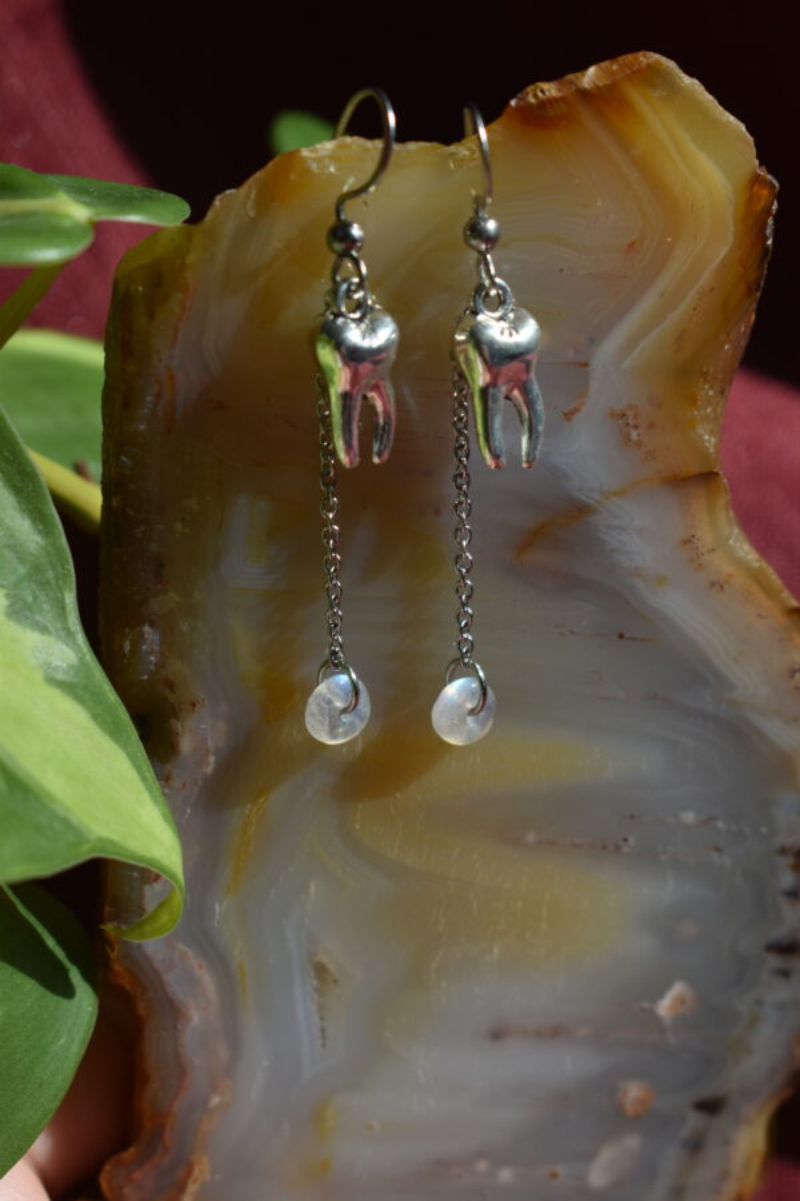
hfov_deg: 16.6
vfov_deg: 24.6
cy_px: 600
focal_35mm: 82
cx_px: 400
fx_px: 2750
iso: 100
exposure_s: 1/320
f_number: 8
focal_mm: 55
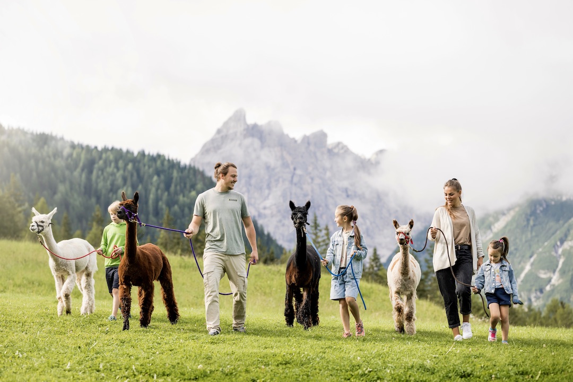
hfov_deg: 23.9
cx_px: 286
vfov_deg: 16.1
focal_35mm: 85
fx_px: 1353
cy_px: 191
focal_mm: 85
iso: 400
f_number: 2.8
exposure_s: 1/3200
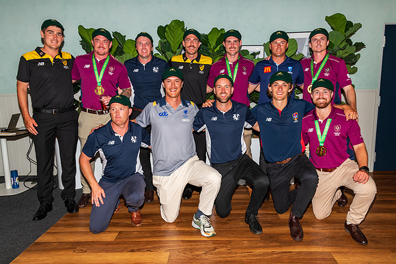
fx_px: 285
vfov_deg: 49.7
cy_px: 134
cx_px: 209
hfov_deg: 69.5
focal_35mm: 26
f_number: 8
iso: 400
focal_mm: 24
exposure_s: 1/60
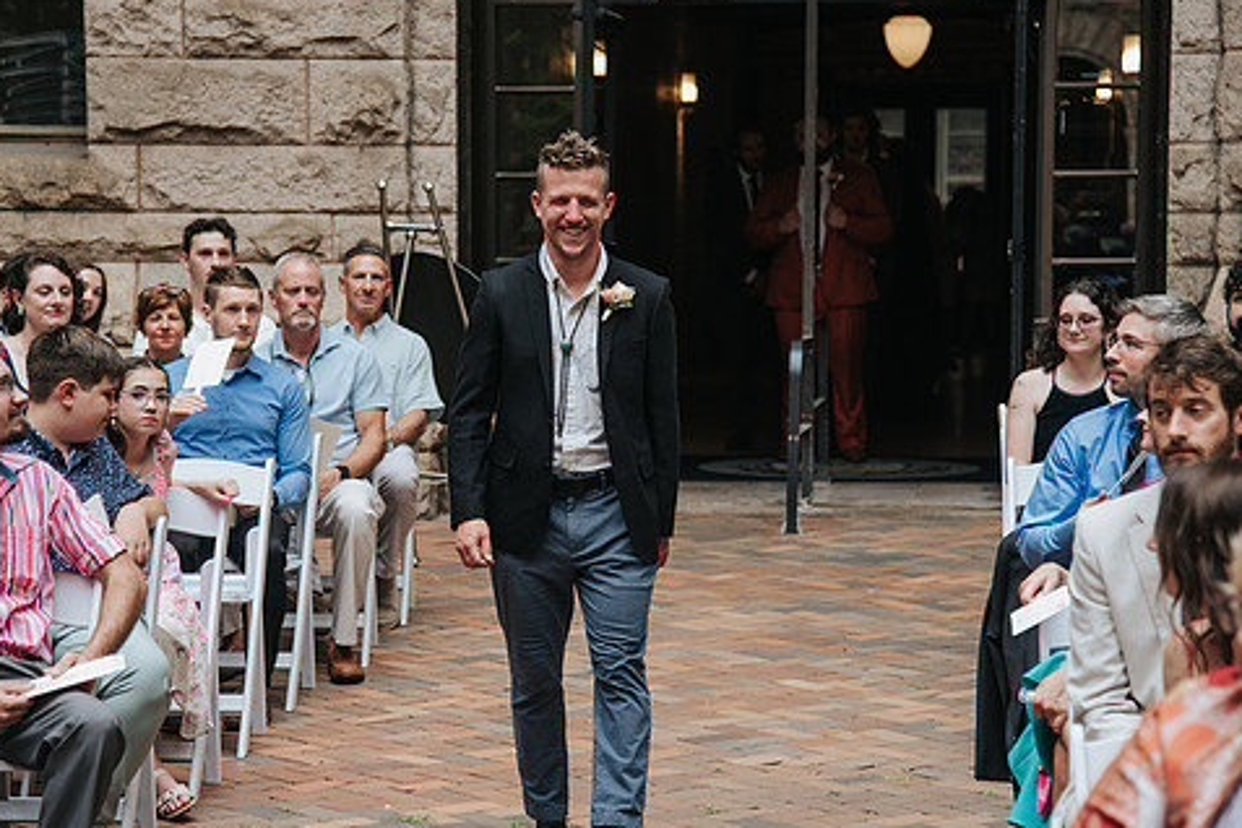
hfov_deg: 18.1
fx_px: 3898
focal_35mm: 113
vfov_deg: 12.1
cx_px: 555
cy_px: 399
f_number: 4
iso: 640
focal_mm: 85
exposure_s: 1/500
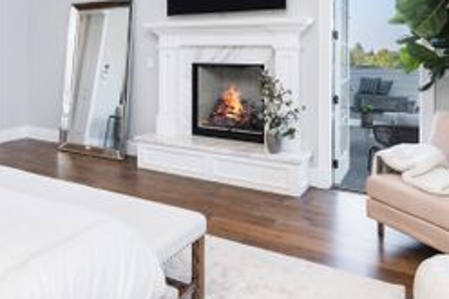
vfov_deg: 38.6
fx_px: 411
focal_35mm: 33
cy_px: 64
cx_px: 170
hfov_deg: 56.6
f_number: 8
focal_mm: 16
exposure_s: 1/20
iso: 160
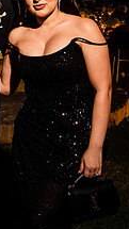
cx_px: -122
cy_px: 38
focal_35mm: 99
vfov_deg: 21.2
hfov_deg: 11.2
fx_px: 602
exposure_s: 1/50
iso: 1600
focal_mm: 35
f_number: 7.1
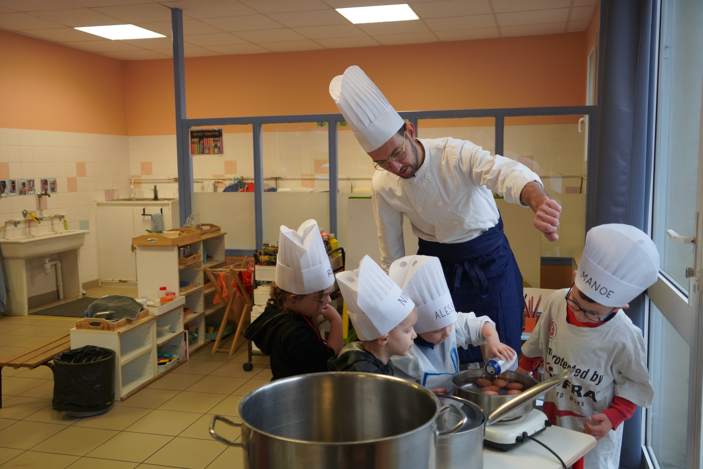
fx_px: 625
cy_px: 234
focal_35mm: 32
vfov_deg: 41.1
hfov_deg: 58.7
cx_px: 352
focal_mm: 32
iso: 1600
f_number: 4
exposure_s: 1/160
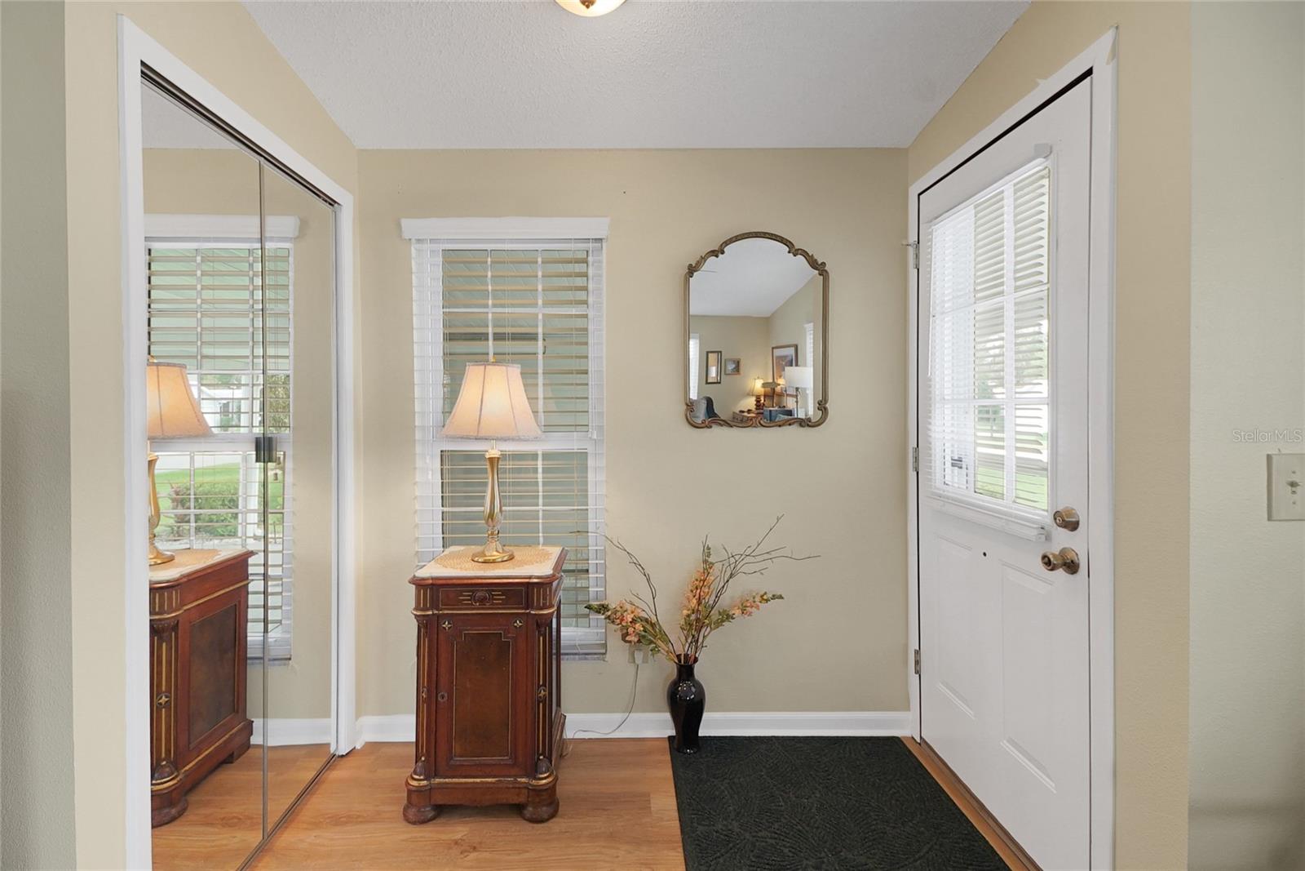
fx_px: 544
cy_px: 436
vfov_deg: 77.3
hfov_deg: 100.4
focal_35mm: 15
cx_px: 652
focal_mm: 10
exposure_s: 1/100
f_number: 8
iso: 400
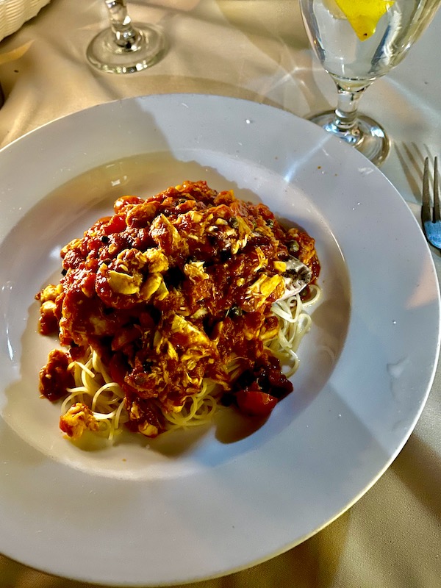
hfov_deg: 53.1
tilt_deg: -58.1
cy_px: 294
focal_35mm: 26
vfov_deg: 67.3
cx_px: 220
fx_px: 442
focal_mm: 5.1
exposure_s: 1/11
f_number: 1.6
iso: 640
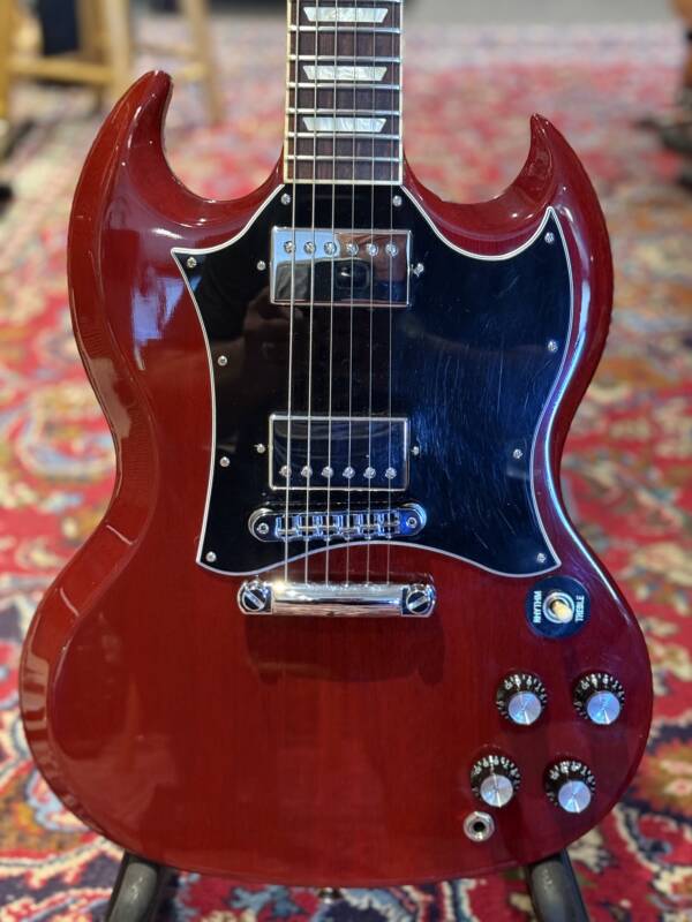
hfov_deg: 30.3
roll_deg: +0.2
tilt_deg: -27.2
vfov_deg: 39.7
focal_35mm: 48
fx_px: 1279
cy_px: 461
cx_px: 346
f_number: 1.78
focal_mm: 6.76
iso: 640
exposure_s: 1/30
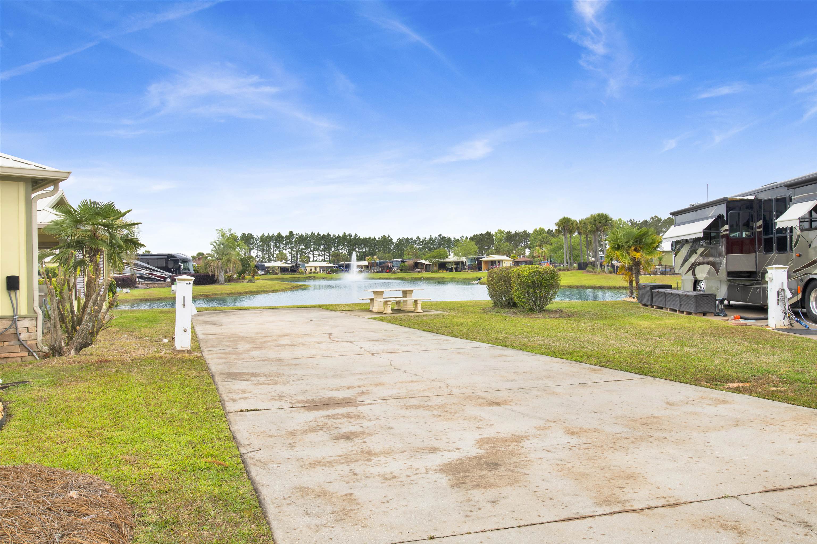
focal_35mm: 27
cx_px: 408
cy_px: 272
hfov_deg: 67.4
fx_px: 613
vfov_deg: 47.9
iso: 200
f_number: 11
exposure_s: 1/100
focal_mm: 27
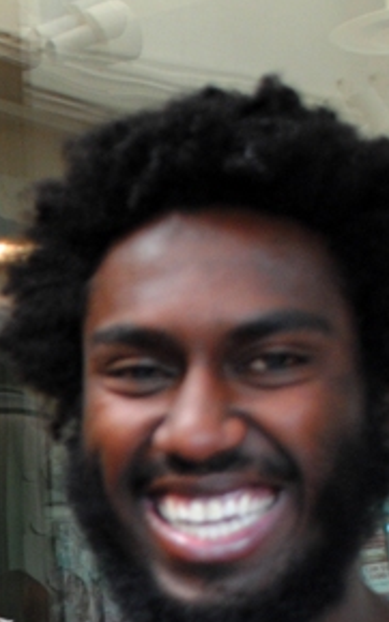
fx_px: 2292
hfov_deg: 8.9
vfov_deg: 15.0
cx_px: -507
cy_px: 710
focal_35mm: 135
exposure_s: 1/30
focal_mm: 22
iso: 400
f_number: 4
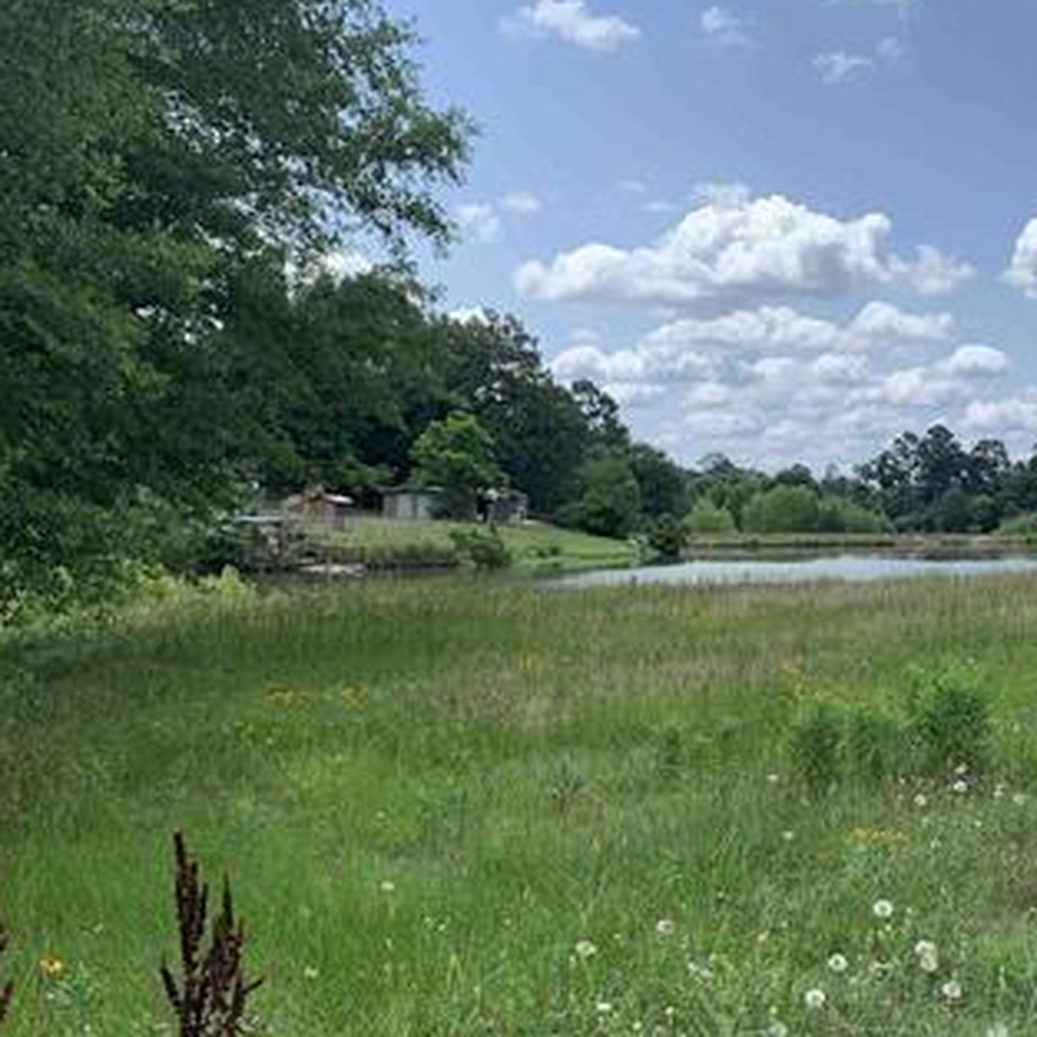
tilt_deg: -6.8
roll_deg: +0.0
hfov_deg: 34.2
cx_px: 924
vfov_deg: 35.6
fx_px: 1593
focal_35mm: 47
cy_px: 722
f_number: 1.8
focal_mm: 4.25
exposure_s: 1/1992
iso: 25
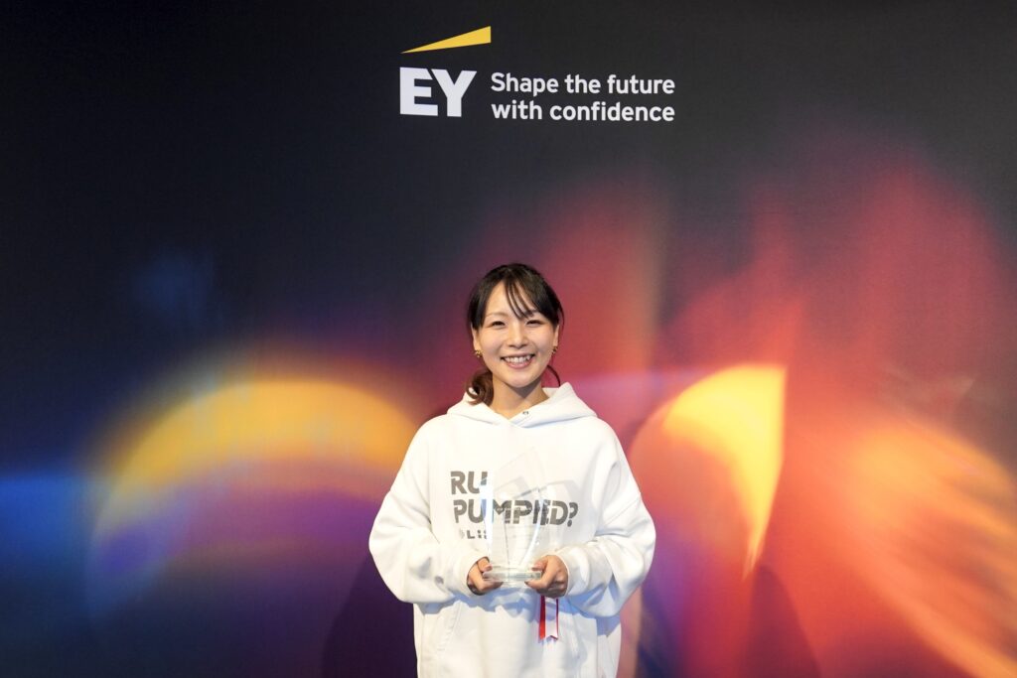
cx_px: 508
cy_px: 339
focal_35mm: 28
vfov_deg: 45.7
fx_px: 805
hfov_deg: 64.5
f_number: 4
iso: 1000
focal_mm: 19
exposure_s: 1/160
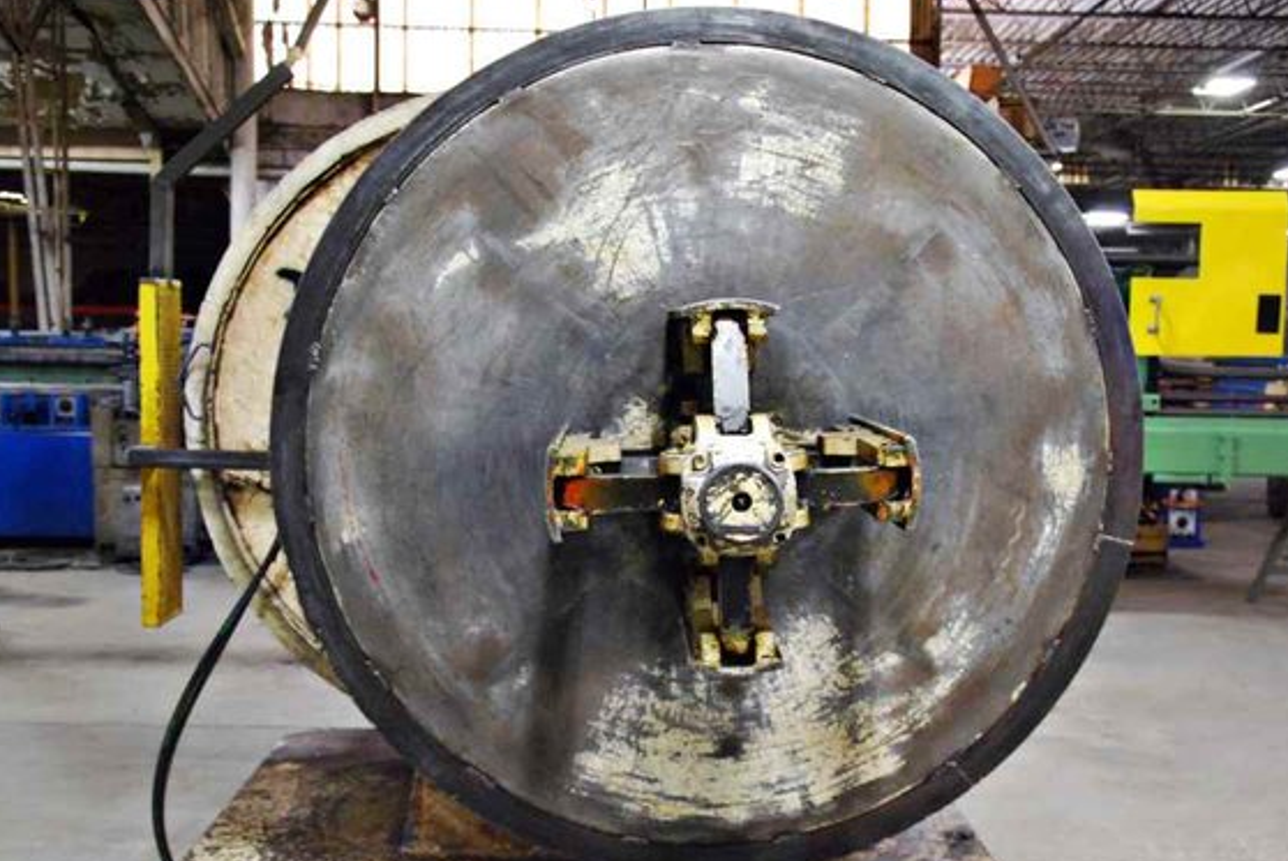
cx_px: 695
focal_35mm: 54
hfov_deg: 37.0
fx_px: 1923
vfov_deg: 25.1
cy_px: 551
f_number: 4
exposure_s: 1/25
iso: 1600
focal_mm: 25
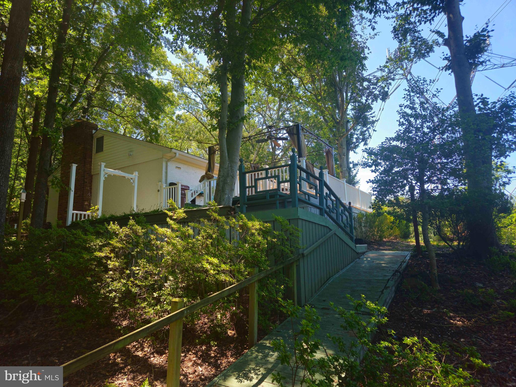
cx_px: 258
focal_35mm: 23
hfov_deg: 73.9
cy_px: 194
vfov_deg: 58.9
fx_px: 343
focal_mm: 5.4
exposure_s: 1/310
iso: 25
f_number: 1.8
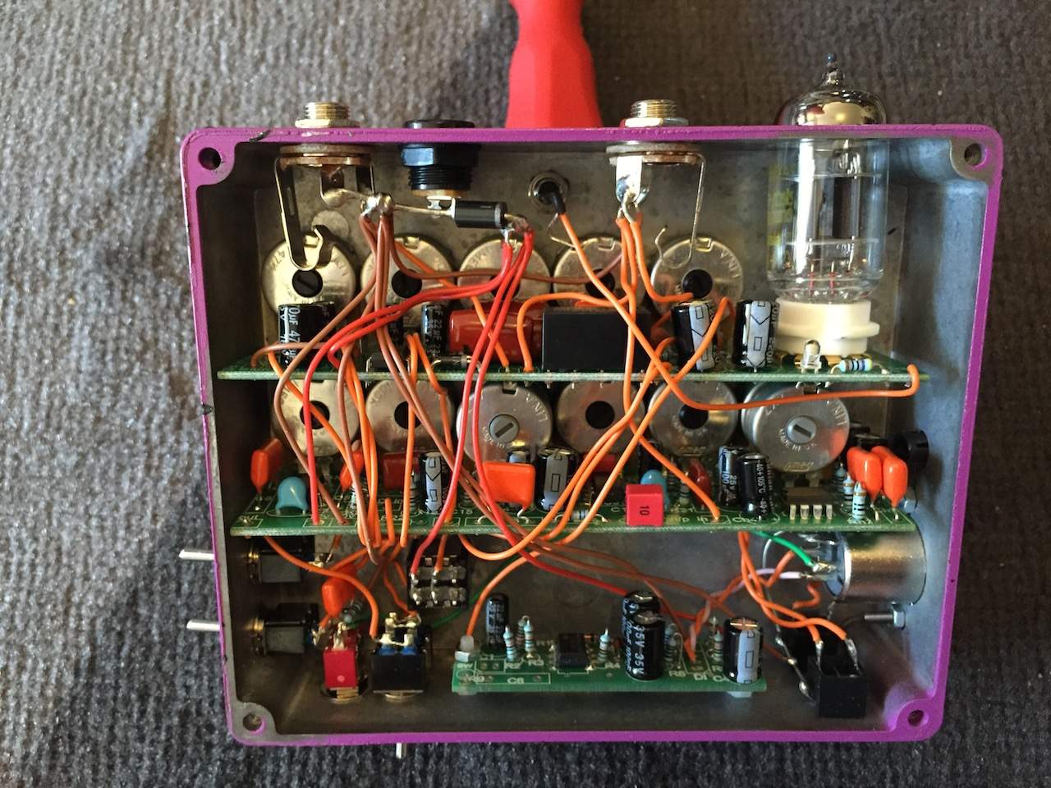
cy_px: 394
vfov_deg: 48.2
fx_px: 880
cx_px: 526
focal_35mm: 29
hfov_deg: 61.7
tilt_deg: -75.5
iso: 250
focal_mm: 4.15
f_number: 2.2
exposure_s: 1/15
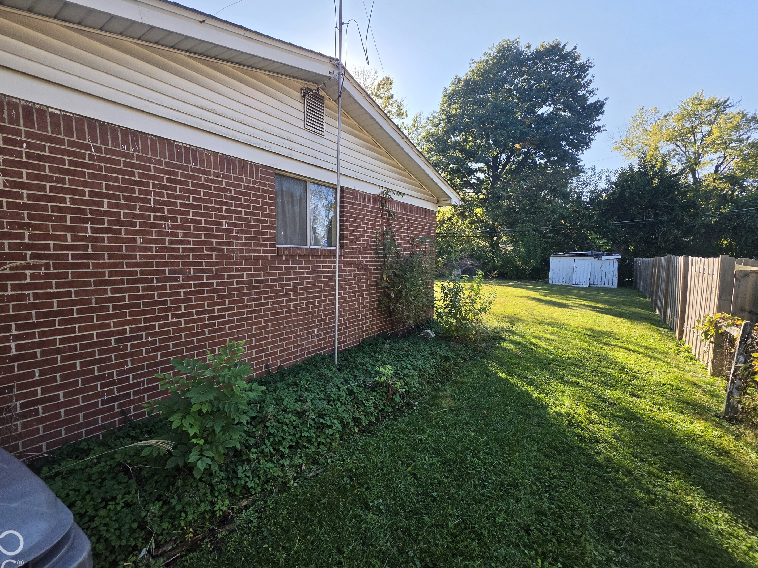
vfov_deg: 85.6
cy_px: 278
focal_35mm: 14
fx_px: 307
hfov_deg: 102.0
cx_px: 370
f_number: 1.9
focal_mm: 2.2
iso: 64
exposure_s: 1/2000
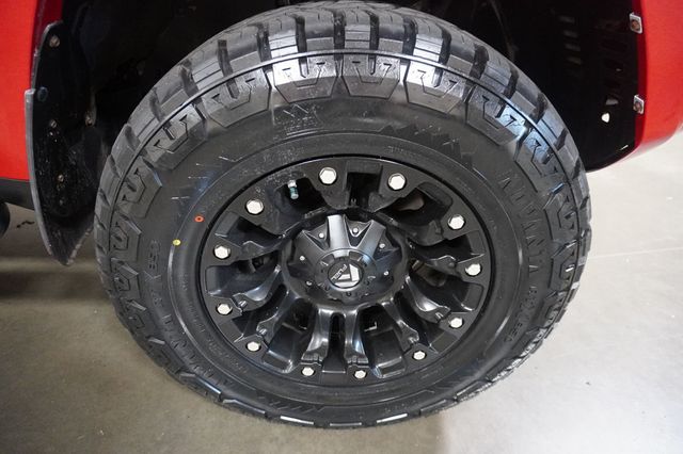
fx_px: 455
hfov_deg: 73.8
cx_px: 342
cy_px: 227
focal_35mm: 24
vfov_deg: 53.1
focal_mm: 16
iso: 6400
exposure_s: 1/40
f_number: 3.5
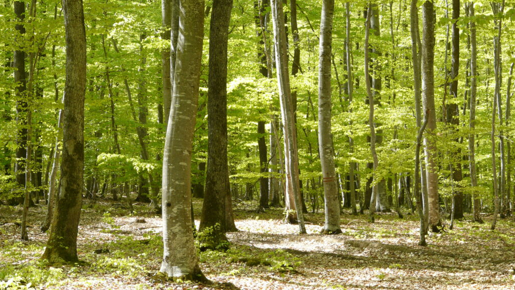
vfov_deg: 11.8
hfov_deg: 20.7
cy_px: 122
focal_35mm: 103
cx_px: 256
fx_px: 1407
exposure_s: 1/100
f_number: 4
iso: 100
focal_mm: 15.4
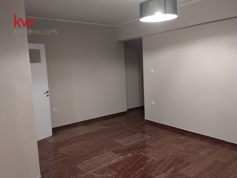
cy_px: 89
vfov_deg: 48.2
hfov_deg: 61.7
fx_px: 199
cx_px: 118
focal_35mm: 29
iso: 320
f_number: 1.8
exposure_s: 1/25
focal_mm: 4.22
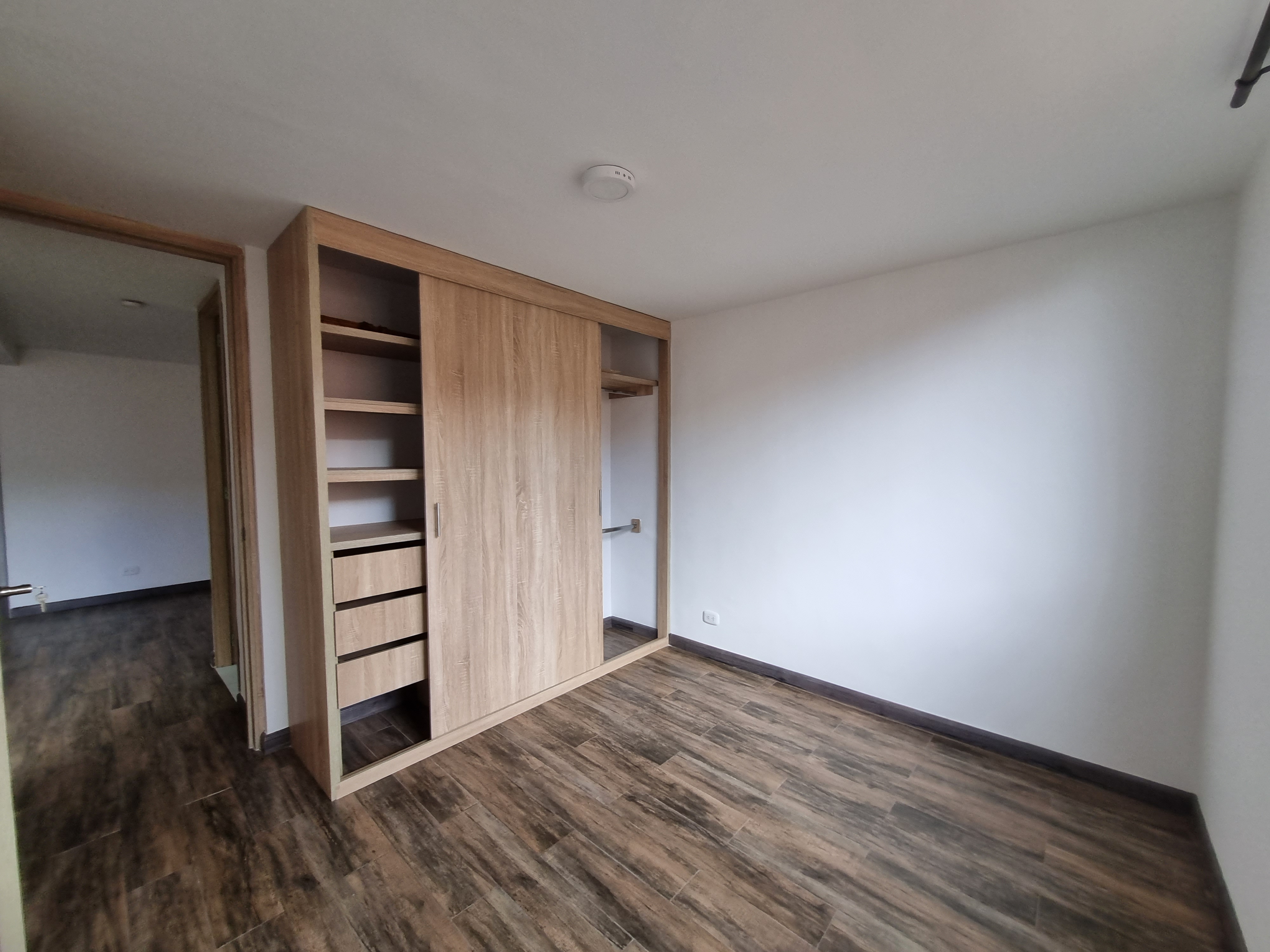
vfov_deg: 89.9
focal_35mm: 13
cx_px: 635
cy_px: 476
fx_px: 477
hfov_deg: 106.2
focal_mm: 1.74
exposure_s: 1/60
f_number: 2.2
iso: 80
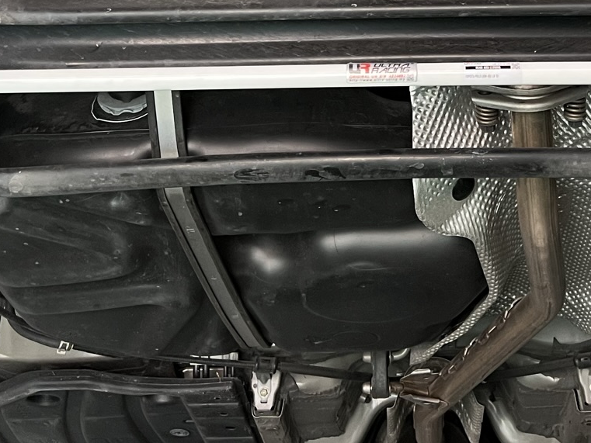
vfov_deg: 19.7
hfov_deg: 27.5
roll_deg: +1.0
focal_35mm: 70
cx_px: 426
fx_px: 1195
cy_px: -89
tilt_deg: +37.7
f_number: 1.5
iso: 160
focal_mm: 5.7
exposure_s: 1/60
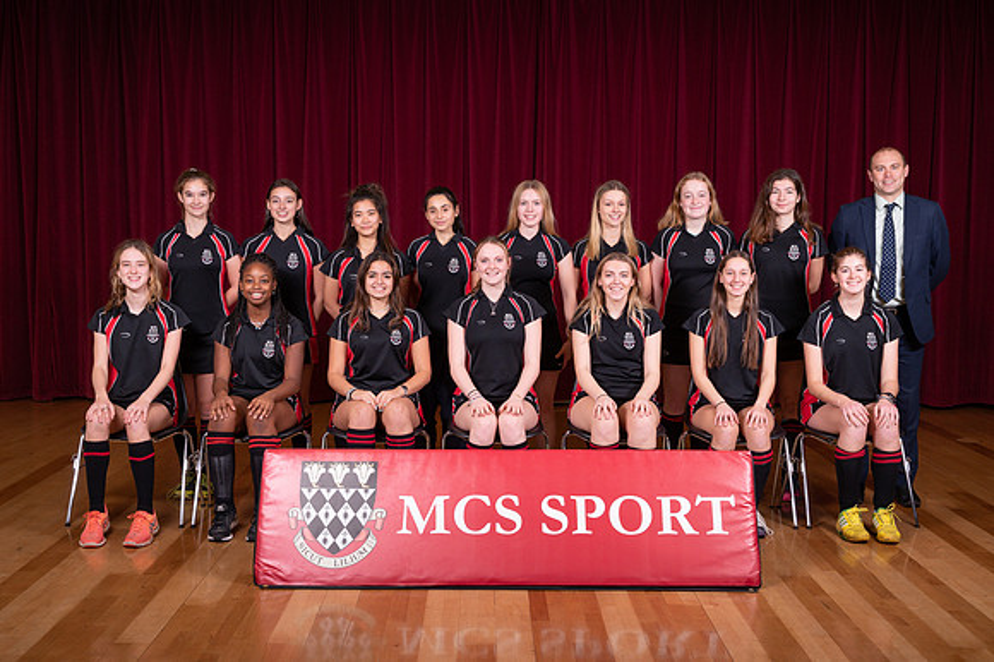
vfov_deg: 31.9
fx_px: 1159
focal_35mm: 42
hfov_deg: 46.4
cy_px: 331
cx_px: 497
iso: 800
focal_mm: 42
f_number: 9
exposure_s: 1/50
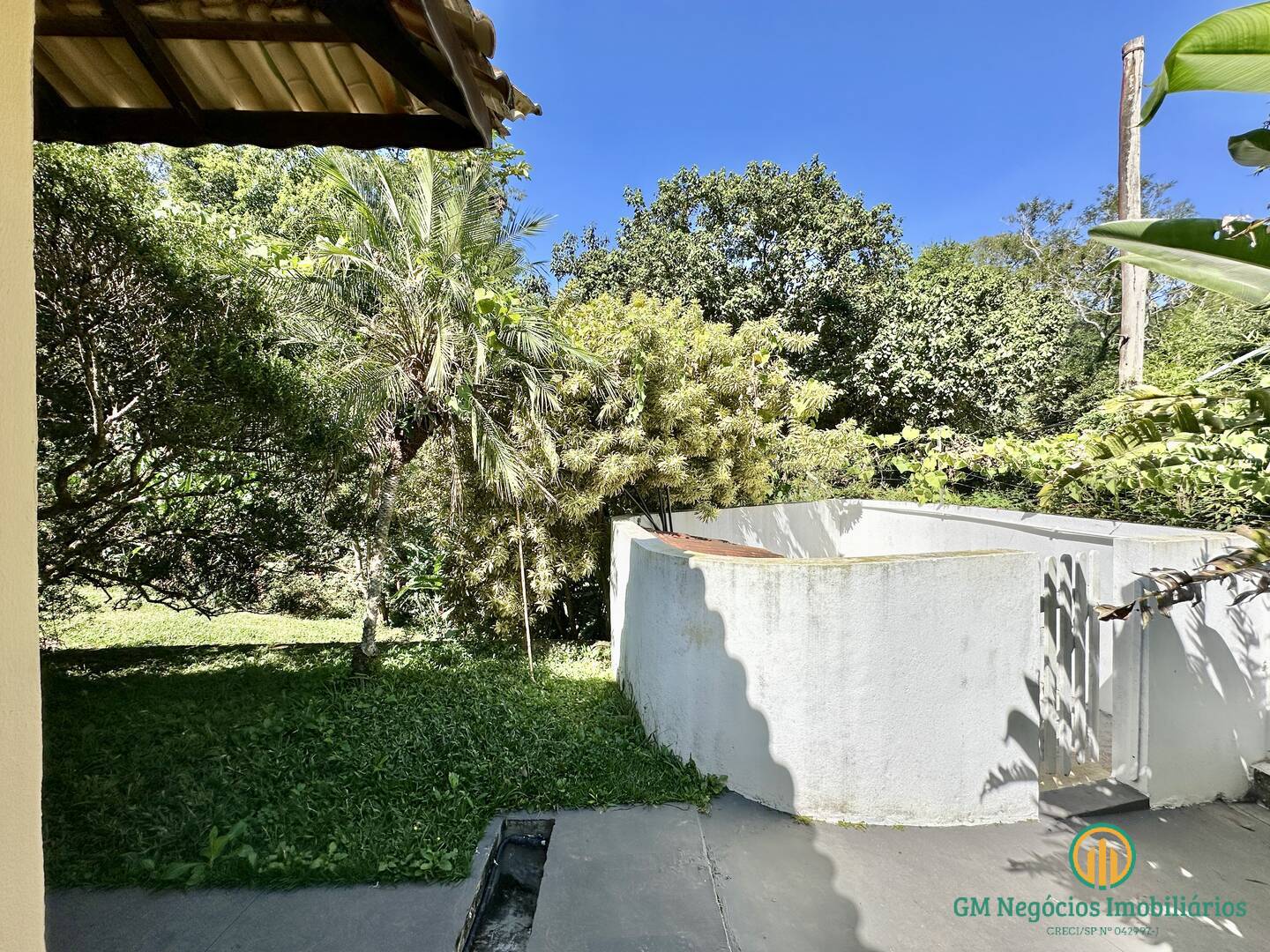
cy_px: 476
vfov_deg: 85.7
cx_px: 635
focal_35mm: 14
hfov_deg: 102.1
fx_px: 514
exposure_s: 1/1383
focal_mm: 2.22
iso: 50
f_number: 2.2
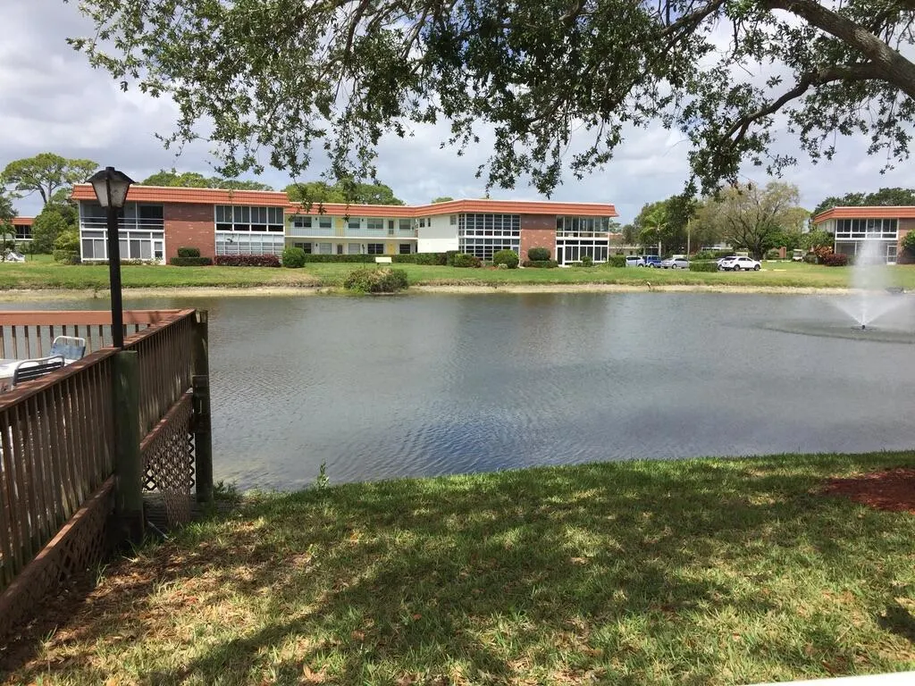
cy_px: 343
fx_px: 767
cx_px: 458
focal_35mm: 29
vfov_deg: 48.2
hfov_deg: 61.7
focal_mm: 4.15
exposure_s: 1/2326
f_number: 2.2
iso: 32
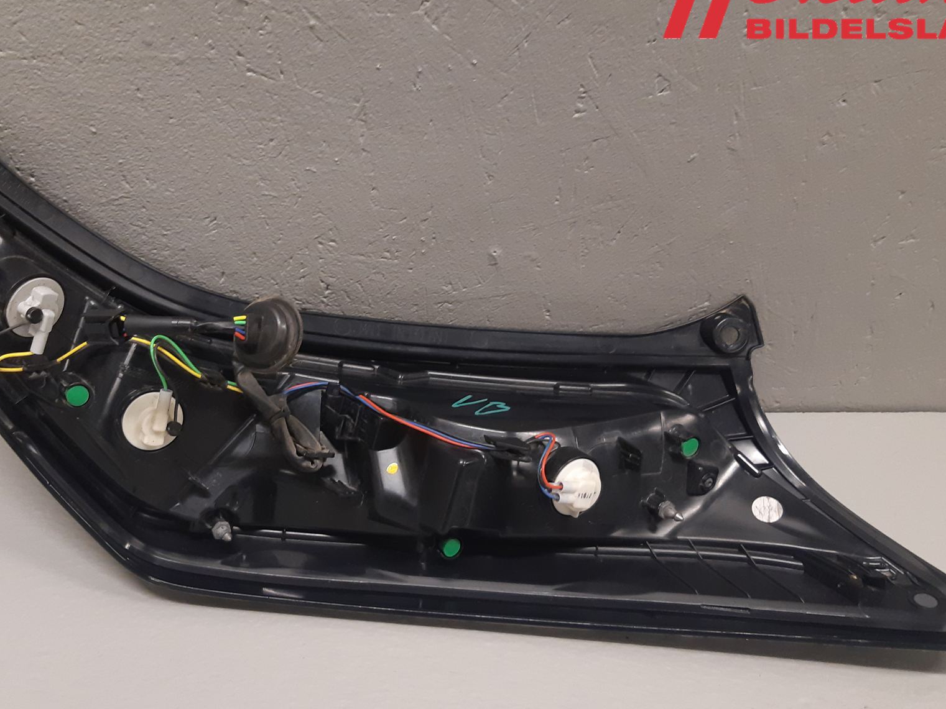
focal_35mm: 35
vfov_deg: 40.6
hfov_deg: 52.5
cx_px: 408
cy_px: 411
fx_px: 957
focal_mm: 3.93
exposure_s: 1/50
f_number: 1.7
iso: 160
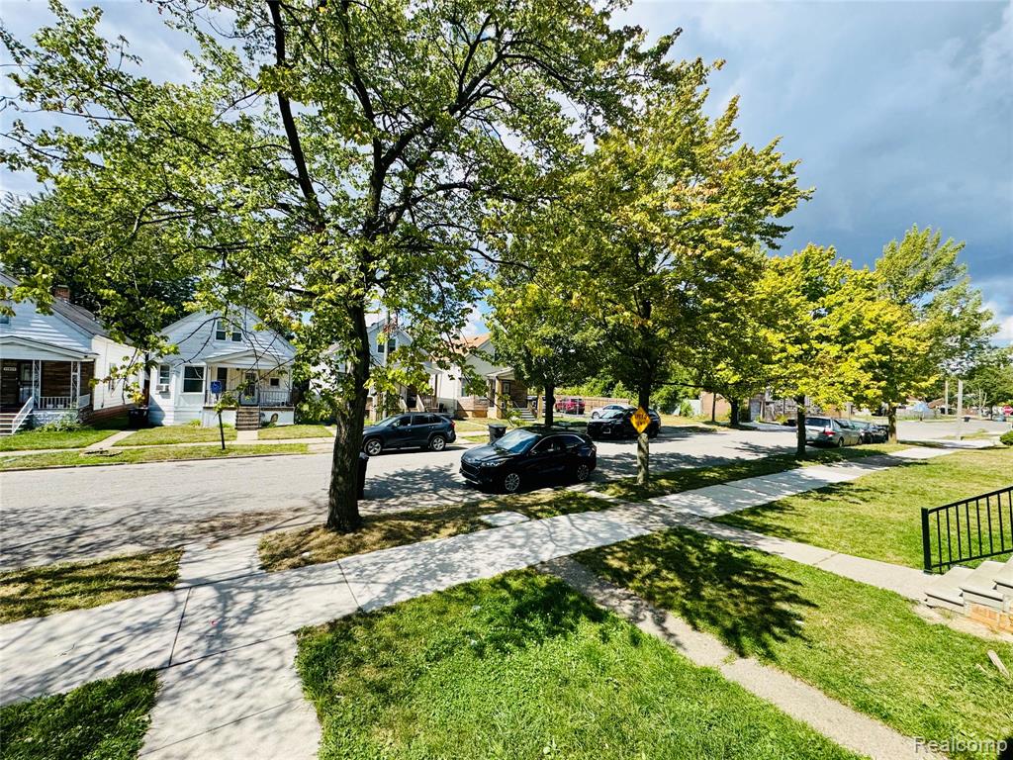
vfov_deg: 85.7
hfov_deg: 102.1
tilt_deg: +1.5
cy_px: 380
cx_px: 506
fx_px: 410
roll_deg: -3.2
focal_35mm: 14
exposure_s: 1/1006
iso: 50
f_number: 2.2
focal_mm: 2.22
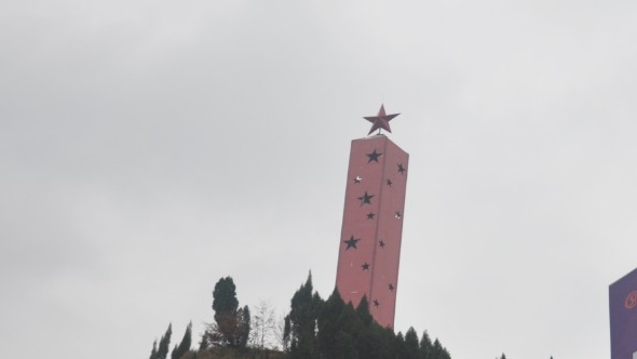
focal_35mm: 78
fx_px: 1322
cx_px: 659
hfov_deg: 25.6
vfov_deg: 15.3
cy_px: 305
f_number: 3.8
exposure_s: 1/200
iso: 280
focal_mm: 21
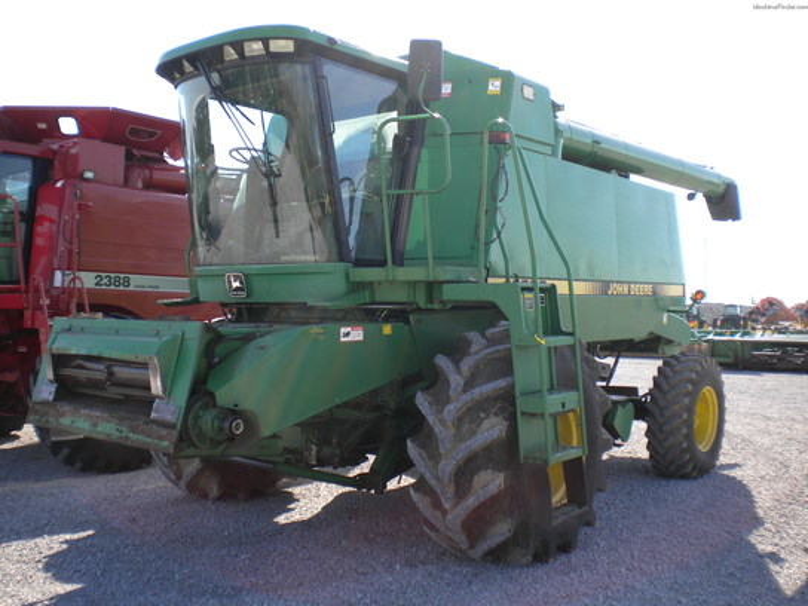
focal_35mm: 35
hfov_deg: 52.6
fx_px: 817
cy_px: 303
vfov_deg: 40.7
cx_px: 404
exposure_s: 1/223
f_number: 4.6
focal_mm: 6.3
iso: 80
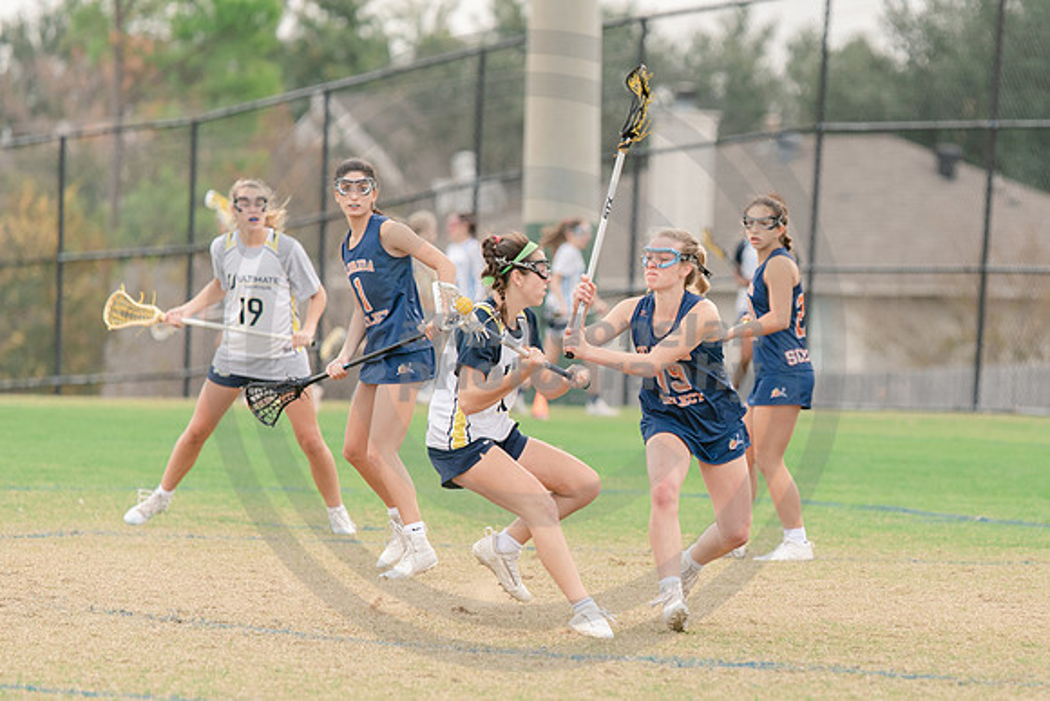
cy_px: 385
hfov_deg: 5.8
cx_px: 792
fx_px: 10397
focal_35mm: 356
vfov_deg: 3.9
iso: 360
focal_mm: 200
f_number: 2.8
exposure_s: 1/1250
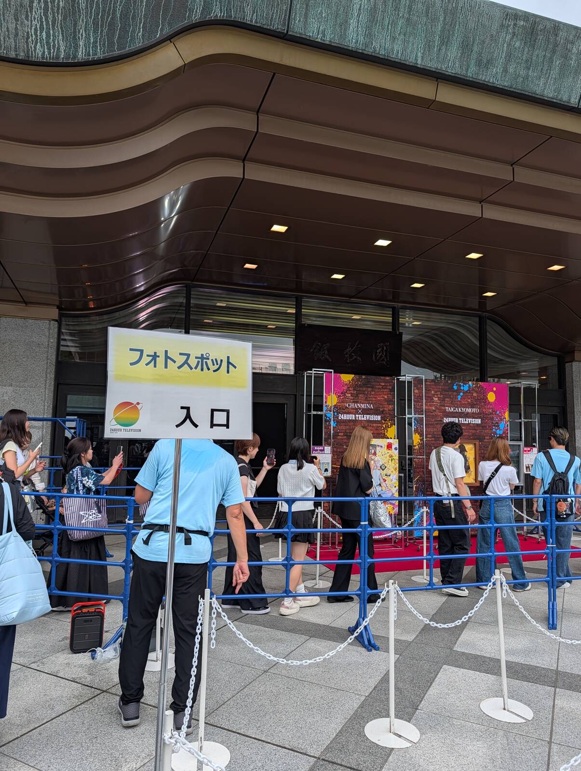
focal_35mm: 24
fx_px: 536
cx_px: 290
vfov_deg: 71.5
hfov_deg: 56.9
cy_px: 386
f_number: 1.68
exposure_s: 1/261
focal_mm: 6.9
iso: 22
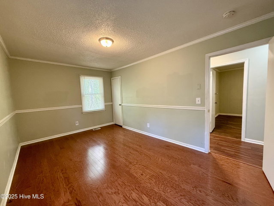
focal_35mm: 14
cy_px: 103
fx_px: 111
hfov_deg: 102.0
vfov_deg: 85.7
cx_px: 137
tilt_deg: -3.6
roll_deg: +2.2
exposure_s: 1/60
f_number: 2.2
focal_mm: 2.22
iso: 400
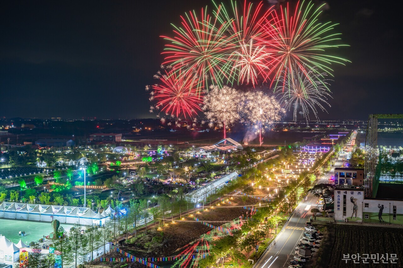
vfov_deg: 32.6
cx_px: 202
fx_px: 459
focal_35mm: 41
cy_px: 134
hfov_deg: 47.4
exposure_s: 2.5
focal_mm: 41
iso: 100
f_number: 5.6
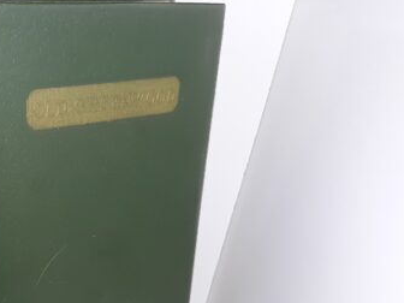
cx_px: 73
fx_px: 584
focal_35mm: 50
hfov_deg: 36.7
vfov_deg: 28.8
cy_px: 219
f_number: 1.7
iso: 80
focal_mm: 3.7
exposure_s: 1/120
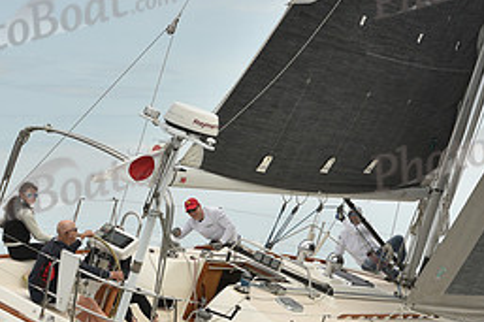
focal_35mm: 158
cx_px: 275
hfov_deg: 13.0
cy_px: 268
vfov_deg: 8.7
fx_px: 2123
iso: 250
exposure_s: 1/800
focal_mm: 70
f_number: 9
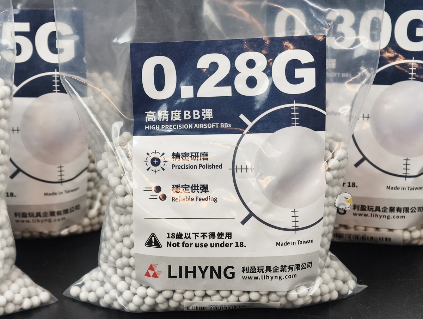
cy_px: 160
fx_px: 1040
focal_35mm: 85
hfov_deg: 23.0
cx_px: 212
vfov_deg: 17.4
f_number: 2.67
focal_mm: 22.48
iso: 671
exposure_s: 1/30
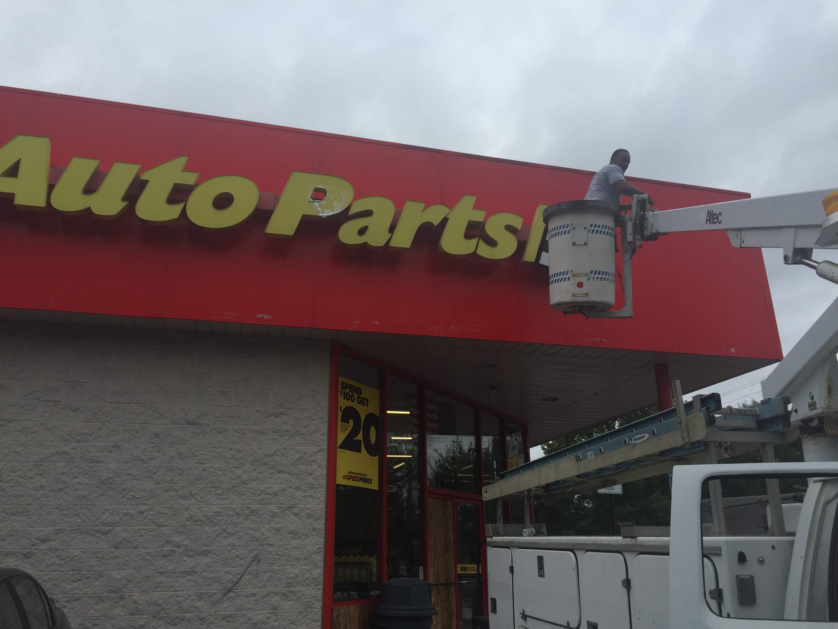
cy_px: 314
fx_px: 702
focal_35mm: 29
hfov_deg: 61.7
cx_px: 419
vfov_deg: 48.2
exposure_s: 1/1199
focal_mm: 4.15
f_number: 2.2
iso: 32
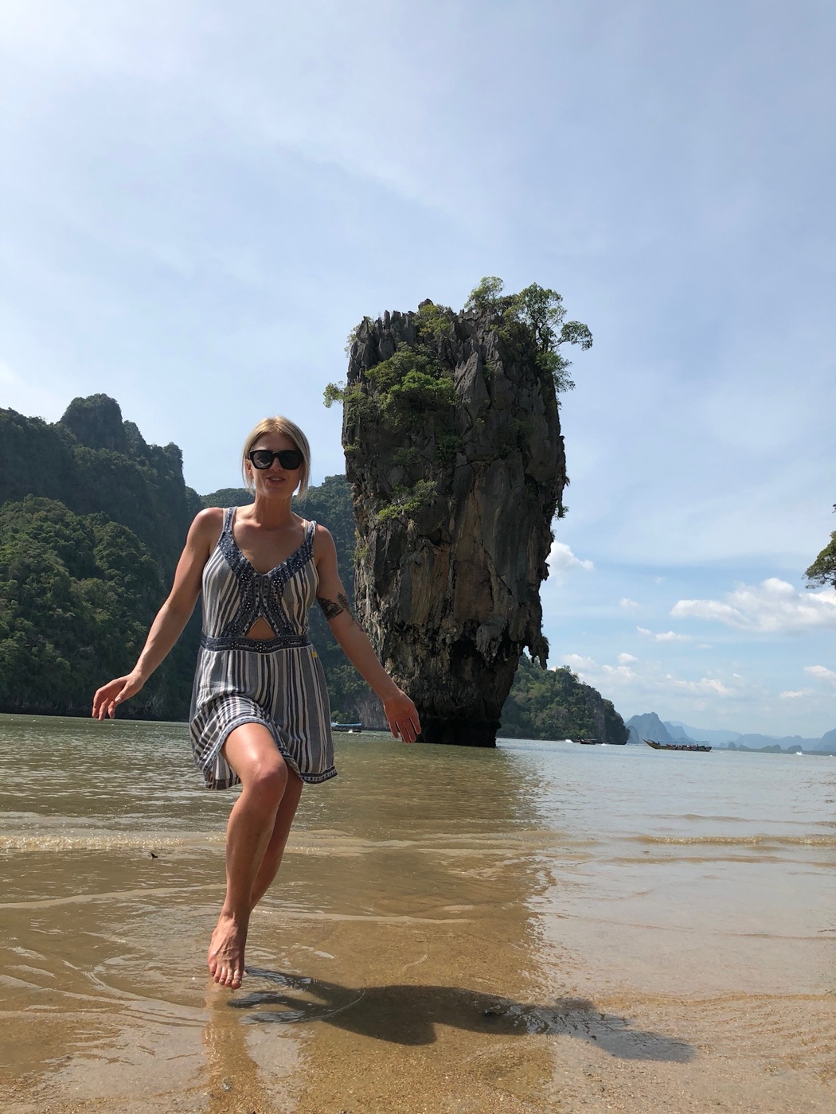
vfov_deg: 63.4
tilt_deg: +10.9
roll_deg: -3.4
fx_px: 902
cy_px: 557
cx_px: 418
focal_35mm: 28
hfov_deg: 49.7
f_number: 1.8
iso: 20
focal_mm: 4
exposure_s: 1/2825
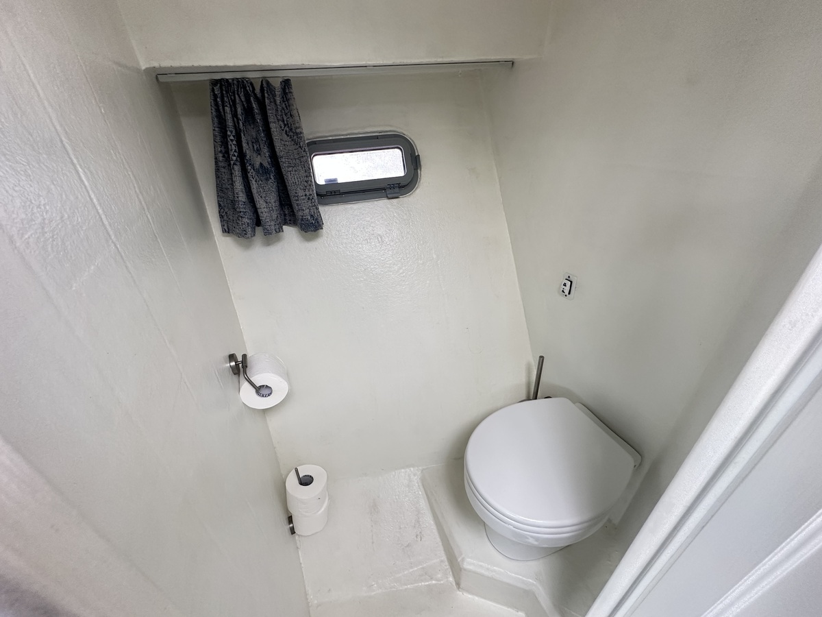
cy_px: 308
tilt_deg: -30.4
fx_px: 332
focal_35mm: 14
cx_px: 411
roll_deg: +0.9
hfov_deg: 102.1
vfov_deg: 85.7
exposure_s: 1/99
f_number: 2.2
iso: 250
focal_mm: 2.22
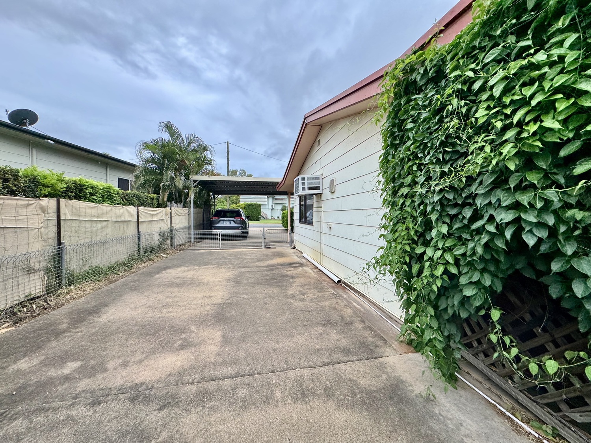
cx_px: 296
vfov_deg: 85.7
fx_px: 239
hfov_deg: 102.1
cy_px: 222
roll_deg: -1.1
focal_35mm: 14
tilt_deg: -4.2
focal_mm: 2.22
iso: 40
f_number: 2.2
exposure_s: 1/544
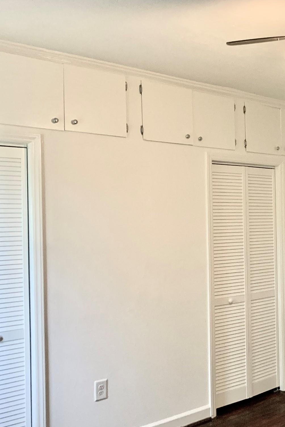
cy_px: 215
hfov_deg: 31.1
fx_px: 487
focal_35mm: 41
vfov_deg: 47.4
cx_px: 259
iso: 200
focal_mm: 3
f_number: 1.8
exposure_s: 1/60
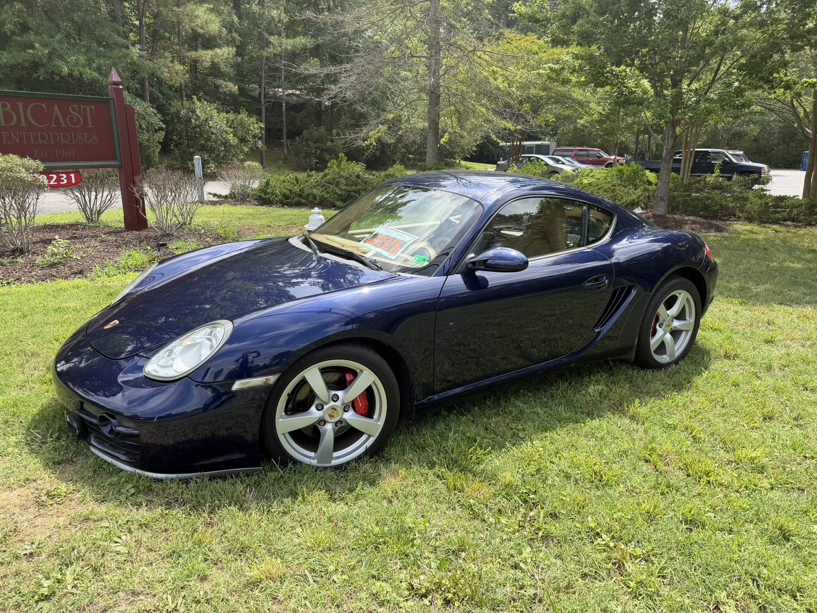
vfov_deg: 56.8
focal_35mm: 24
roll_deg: -0.4
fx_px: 566
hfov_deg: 71.6
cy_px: 306
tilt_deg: -15.9
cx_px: 408
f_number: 1.78
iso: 80
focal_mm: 6.76
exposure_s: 1/1522
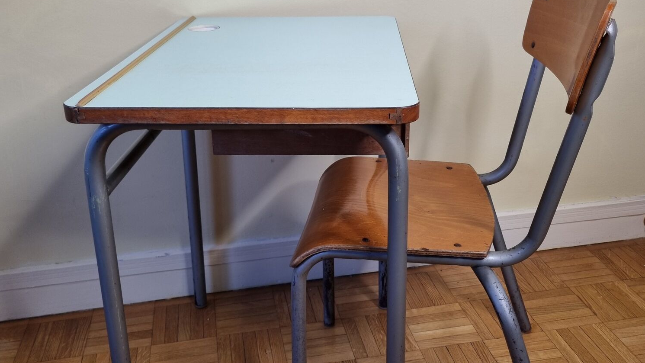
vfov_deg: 31.0
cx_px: 324
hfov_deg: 52.8
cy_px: 129
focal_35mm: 38
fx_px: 650
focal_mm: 5.4
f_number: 1.8
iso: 125
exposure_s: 1/100
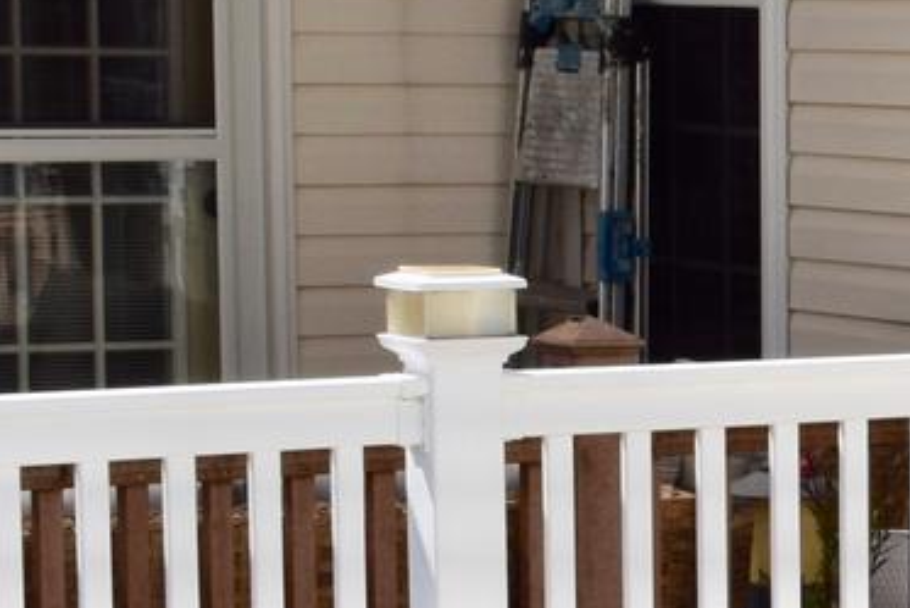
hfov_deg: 10.0
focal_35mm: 181
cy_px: 634
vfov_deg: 7.6
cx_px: 2179
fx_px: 4577
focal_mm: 22
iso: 200
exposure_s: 1/500
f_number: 11
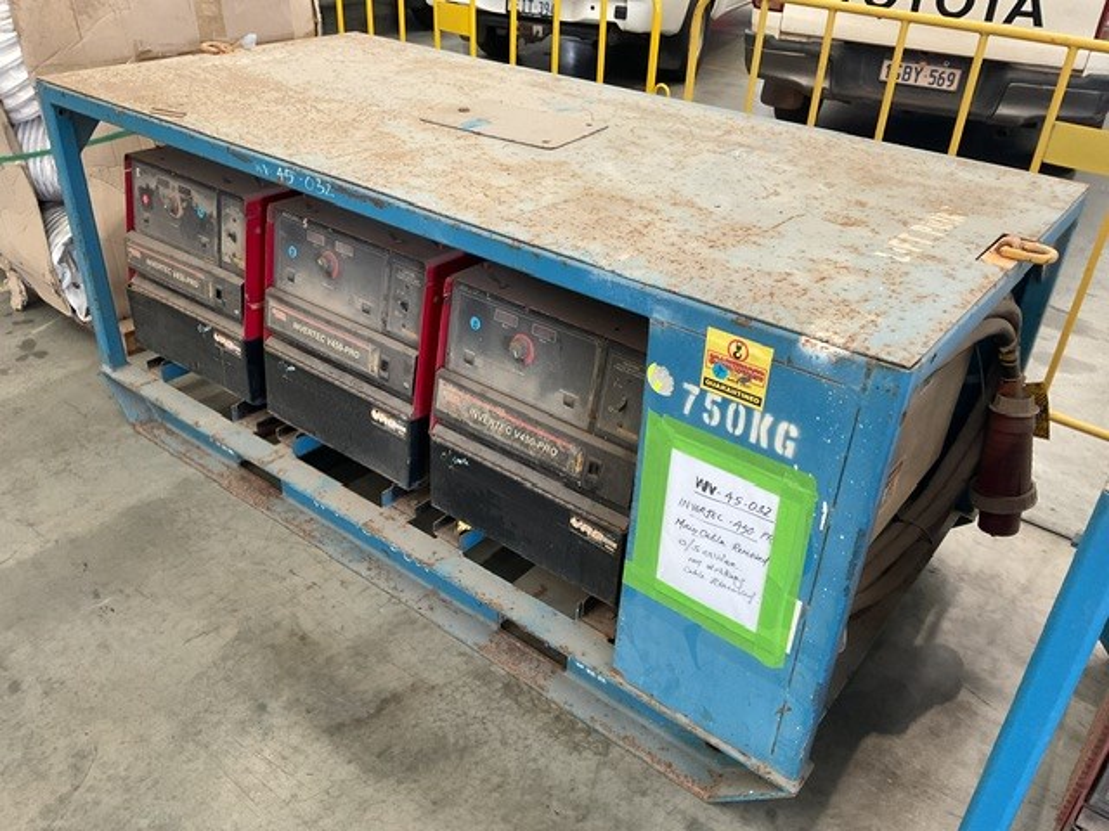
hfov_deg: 61.7
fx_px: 929
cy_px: 416
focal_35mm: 29
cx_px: 554
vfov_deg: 48.2
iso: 125
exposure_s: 1/50
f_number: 1.8
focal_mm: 3
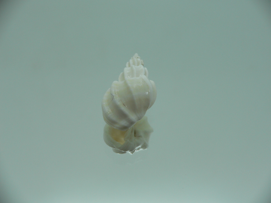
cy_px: 102
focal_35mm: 35
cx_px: 136
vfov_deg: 40.7
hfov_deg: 52.6
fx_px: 274
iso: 80
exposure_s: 1/60
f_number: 2.8
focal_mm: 4.6
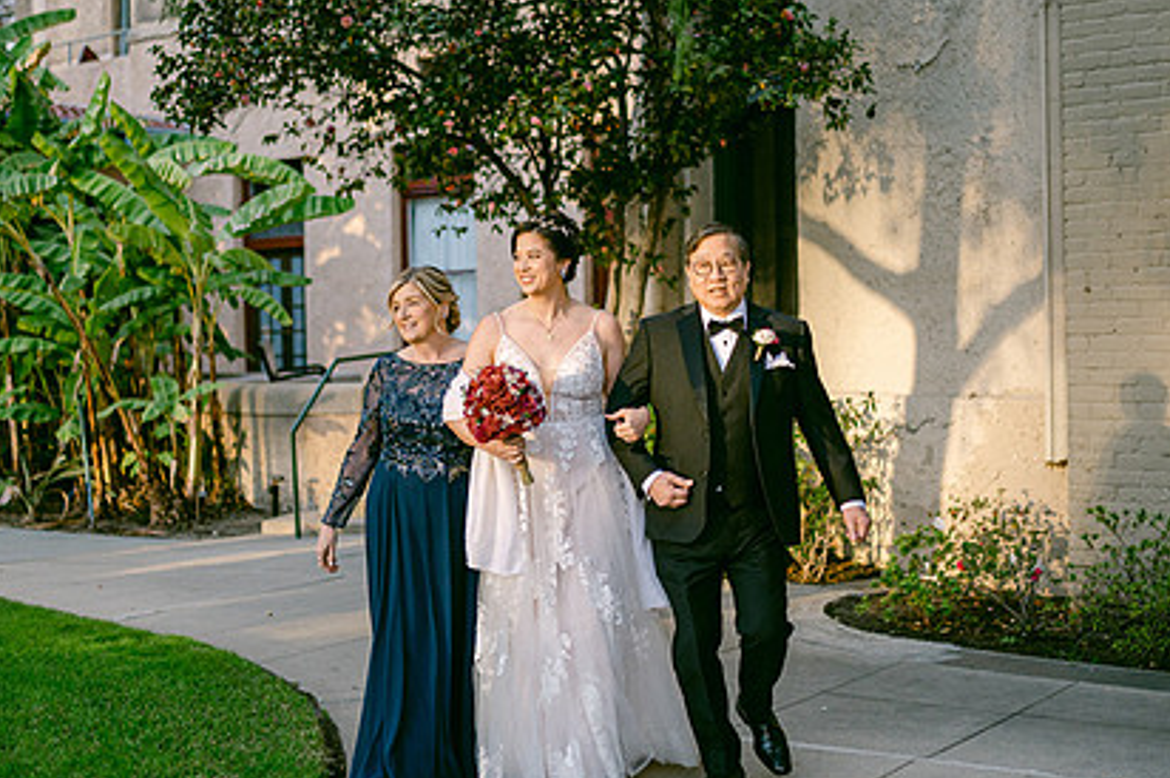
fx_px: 1689
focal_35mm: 52
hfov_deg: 38.2
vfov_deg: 25.9
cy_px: 360
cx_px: 537
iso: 1000
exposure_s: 1/2500
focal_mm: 35
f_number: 1.4
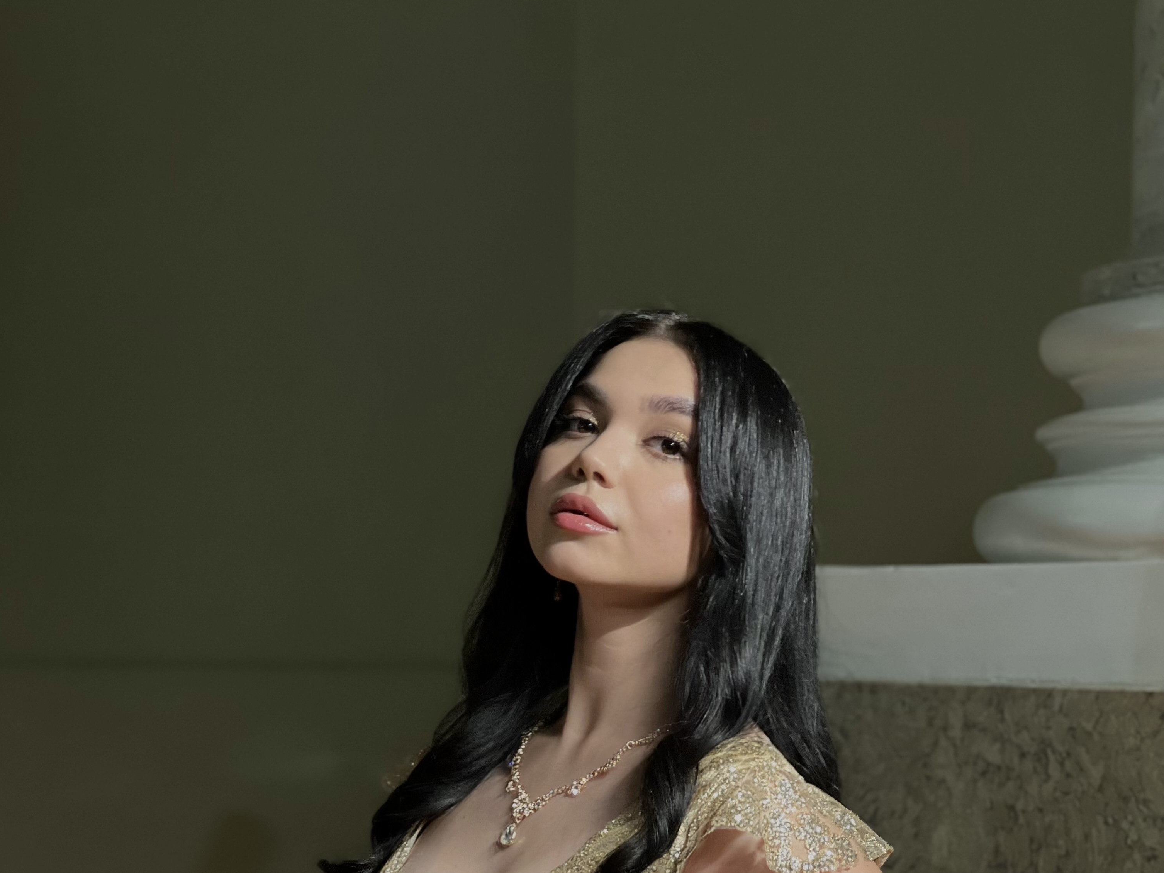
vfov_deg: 14.3
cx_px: 582
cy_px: 699
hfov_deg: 19.1
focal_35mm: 103
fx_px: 3464
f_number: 2.8
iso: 125
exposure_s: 1/33
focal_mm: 9
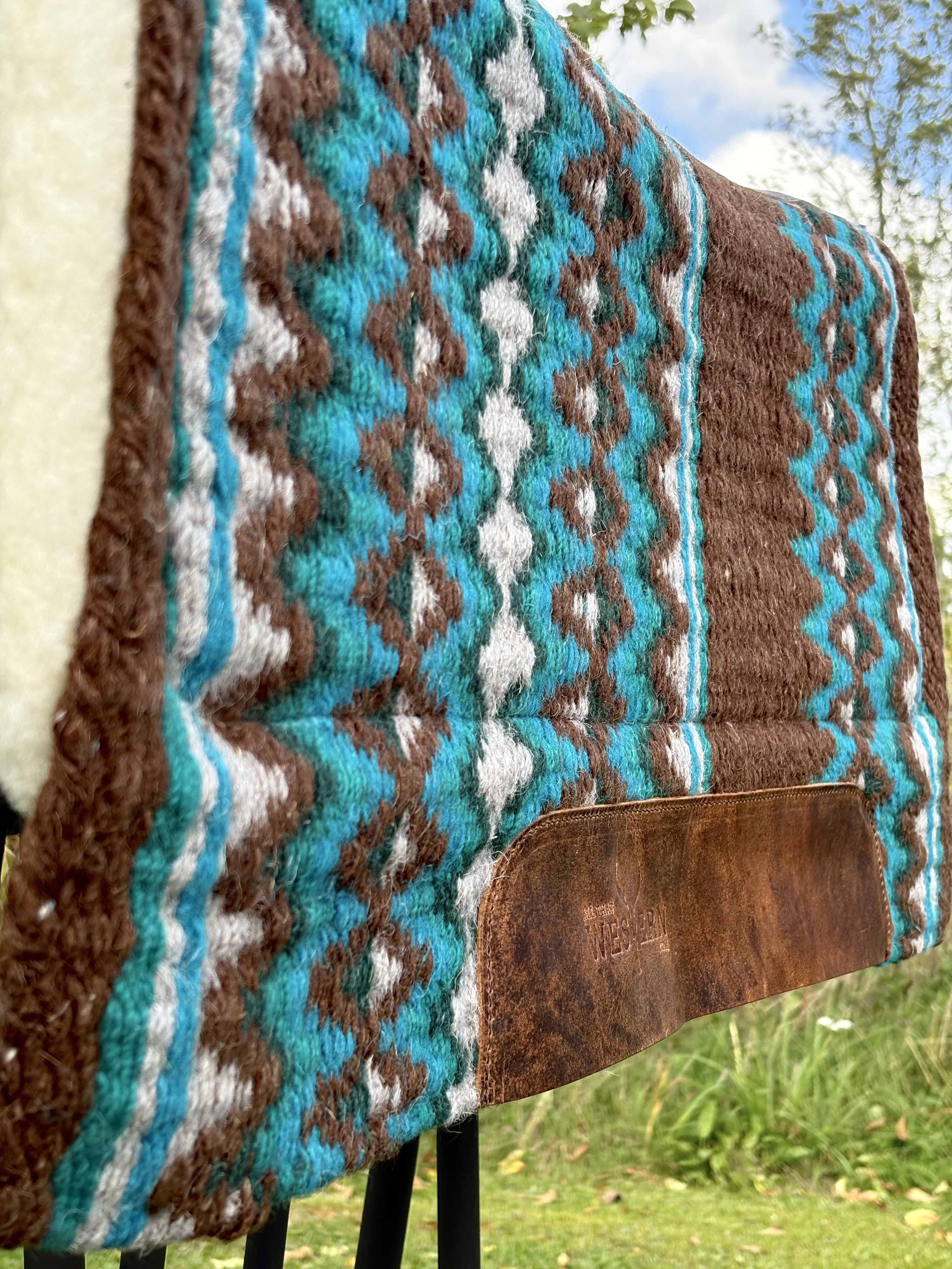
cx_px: 476
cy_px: 634
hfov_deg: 28.0
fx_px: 1907
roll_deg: +0.0
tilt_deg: +2.5
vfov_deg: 36.8
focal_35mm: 52
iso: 50
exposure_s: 1/557
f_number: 1.6
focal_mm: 5.96
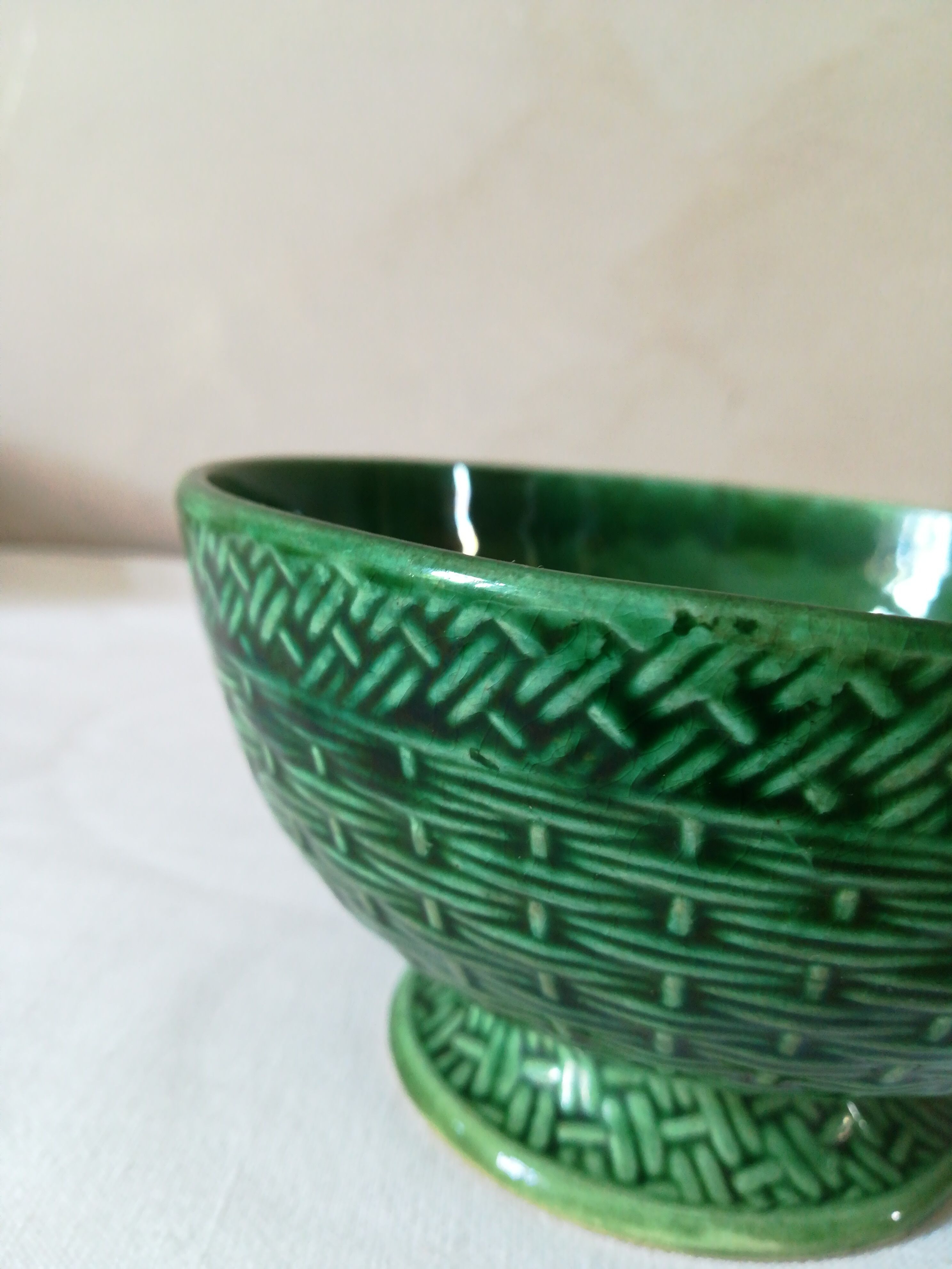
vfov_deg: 67.3
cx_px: 476
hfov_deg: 53.1
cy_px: 634
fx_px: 953
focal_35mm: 26
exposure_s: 1/33.3
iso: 200
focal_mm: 3.83
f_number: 2.2
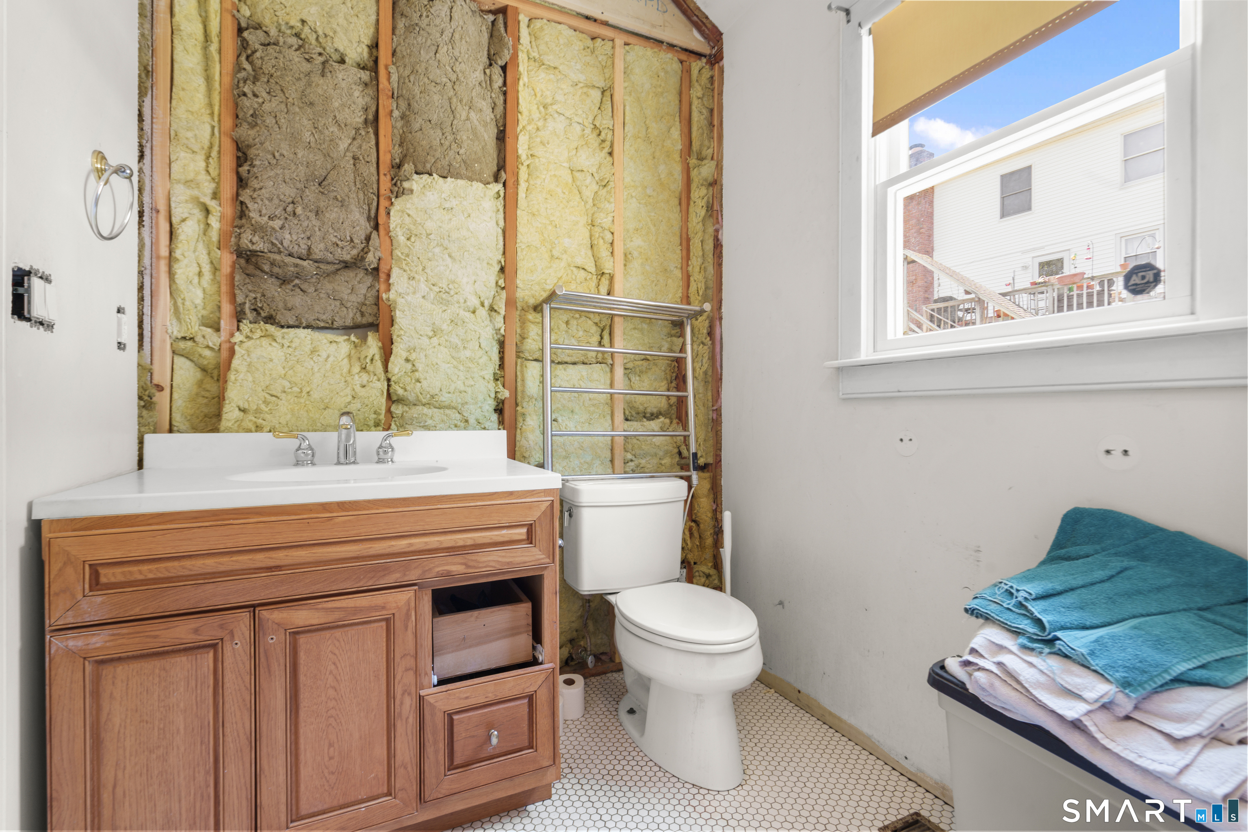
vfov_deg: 73.7
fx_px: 555
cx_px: 624
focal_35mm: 16
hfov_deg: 96.7
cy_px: 416
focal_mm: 16
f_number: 9
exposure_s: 3.2
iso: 200
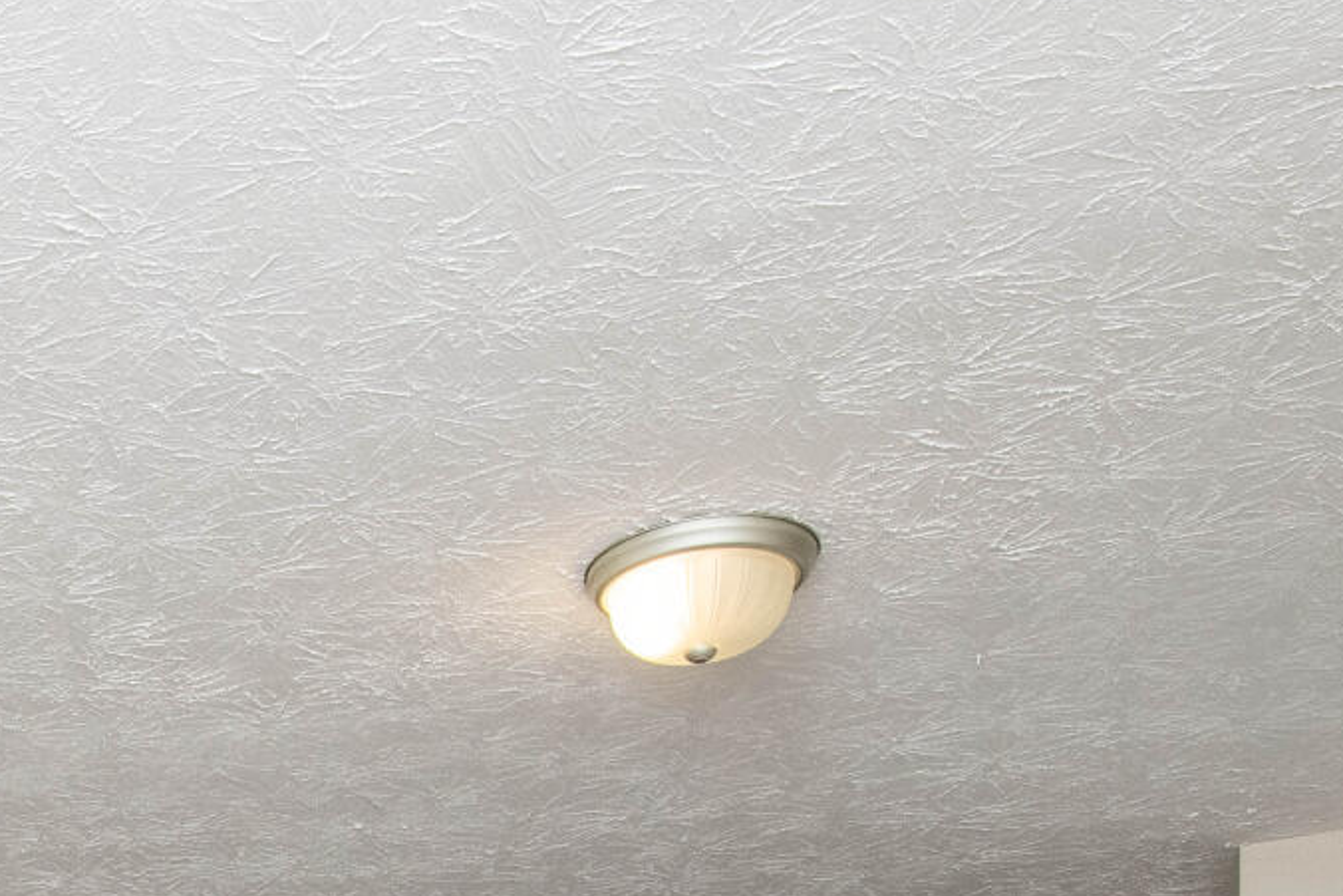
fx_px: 2649
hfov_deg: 24.5
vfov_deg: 15.1
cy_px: 1846
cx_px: -447
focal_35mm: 71
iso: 500
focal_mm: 16
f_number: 9
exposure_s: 1/250
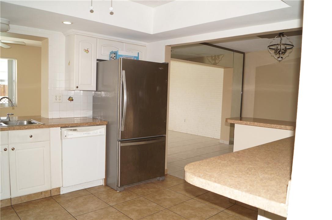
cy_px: 110
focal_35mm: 27
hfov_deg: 67.4
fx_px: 249
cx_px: 166
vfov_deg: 47.8
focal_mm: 18
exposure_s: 1/60
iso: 125
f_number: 4
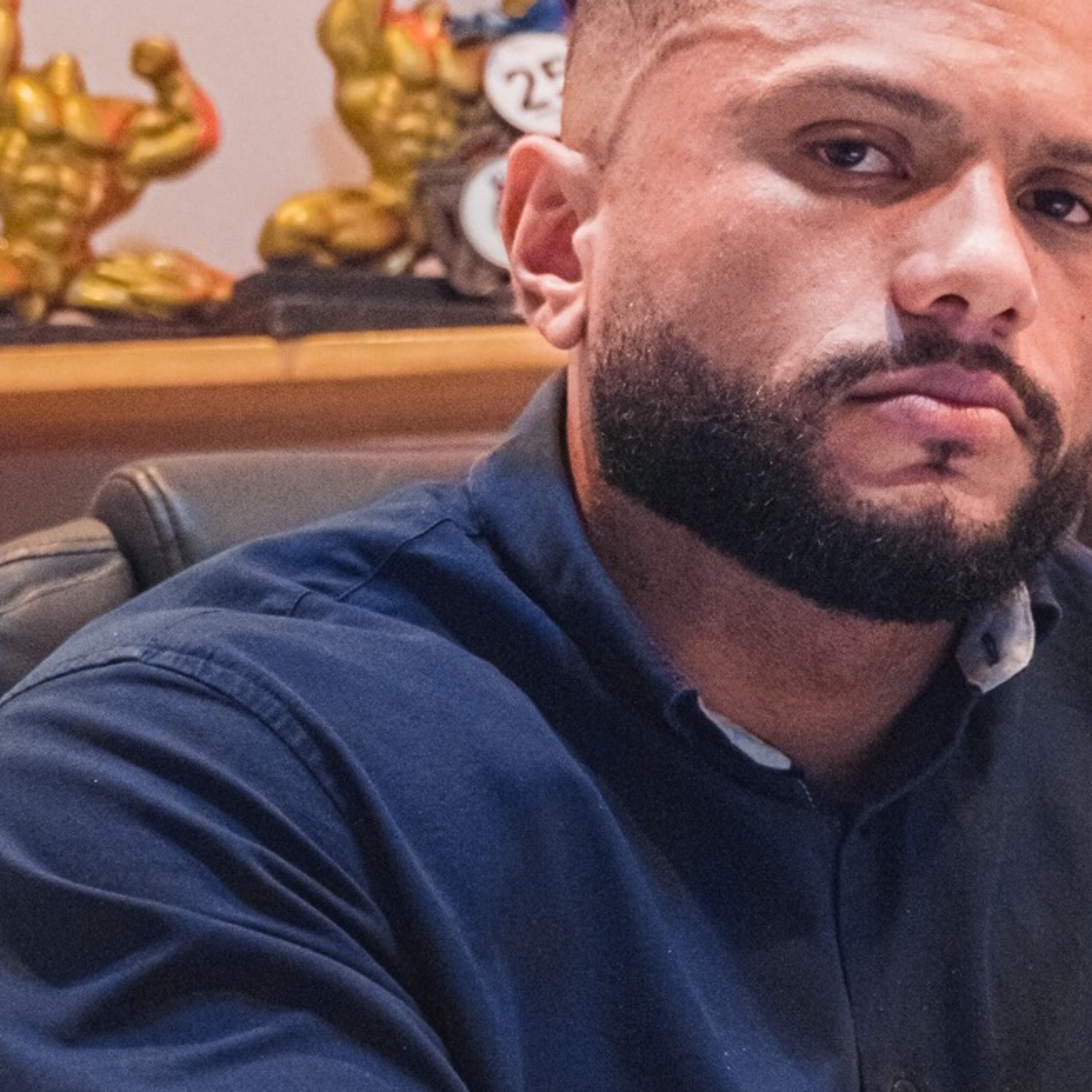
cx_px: 844
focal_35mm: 142
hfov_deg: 12.3
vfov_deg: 12.3
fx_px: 5068
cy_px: 455
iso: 1600
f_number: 5.6
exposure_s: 1/60
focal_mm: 38
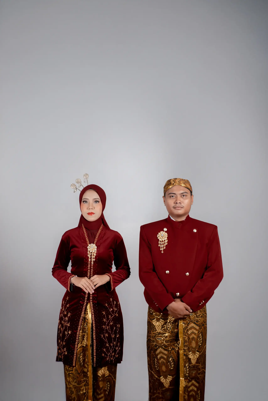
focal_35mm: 50
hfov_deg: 27.0
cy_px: 200
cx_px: 134
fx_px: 558
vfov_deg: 39.6
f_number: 5
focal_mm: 50
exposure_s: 1/125
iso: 640
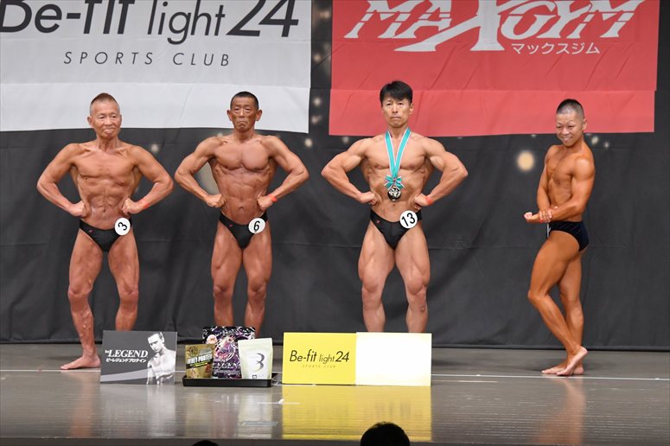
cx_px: 335
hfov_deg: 11.8
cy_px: 223
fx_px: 3237
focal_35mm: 174
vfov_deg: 7.9
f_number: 5.6
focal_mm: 116
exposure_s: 1/400
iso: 5000
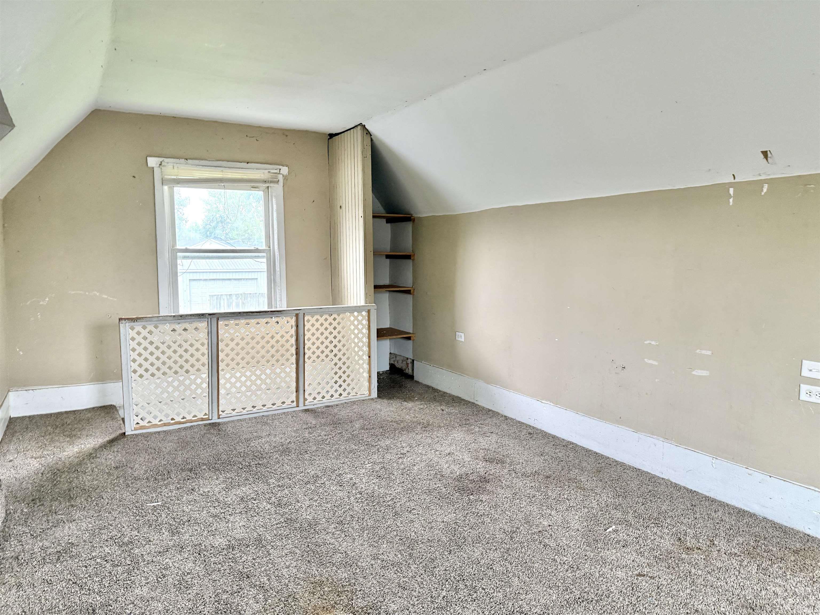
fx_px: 569
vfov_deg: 56.8
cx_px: 410
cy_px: 308
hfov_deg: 71.6
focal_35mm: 24
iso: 320
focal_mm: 6.76
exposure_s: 1/60
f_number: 1.78
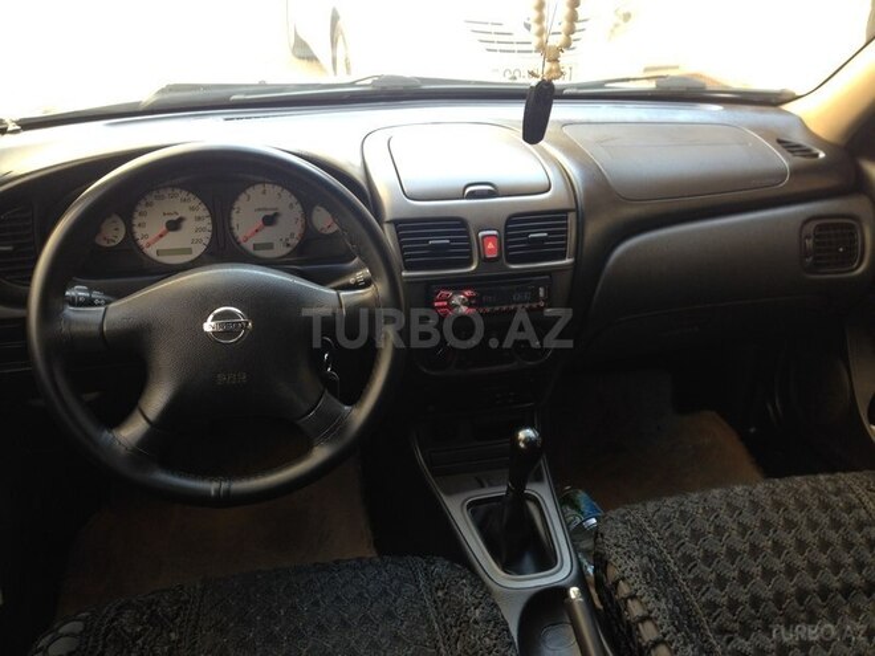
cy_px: 328
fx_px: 834
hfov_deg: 55.4
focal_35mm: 33
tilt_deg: -24.7
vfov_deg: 42.9
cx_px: 438
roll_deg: -1.1
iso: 50
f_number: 2.4
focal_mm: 4.12
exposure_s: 1/40
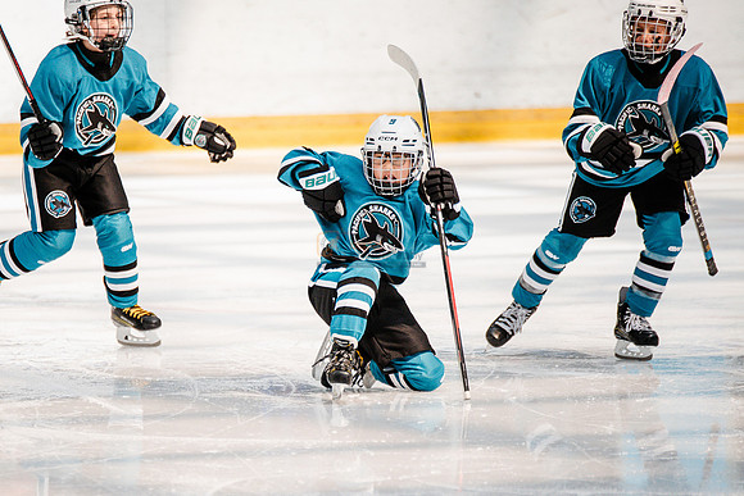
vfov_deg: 3.0
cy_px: 373
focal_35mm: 451
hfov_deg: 4.6
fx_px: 9328
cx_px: 246
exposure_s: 1/3200
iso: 1250
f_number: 3.2
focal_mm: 300
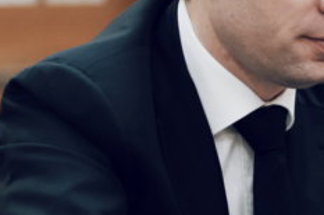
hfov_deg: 5.2
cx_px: 313
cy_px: 112
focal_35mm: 399
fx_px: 3588
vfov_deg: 3.4
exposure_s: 1/160
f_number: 2.8
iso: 3200
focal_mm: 80.4
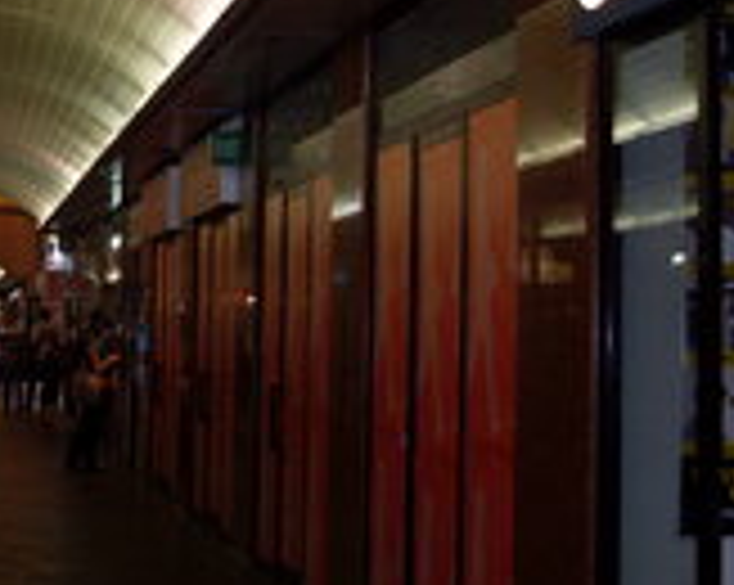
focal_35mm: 91
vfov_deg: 16.8
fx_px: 1974
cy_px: 135
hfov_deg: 20.3
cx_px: -18
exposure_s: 1/45
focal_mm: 6.3
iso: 100
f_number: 2.8
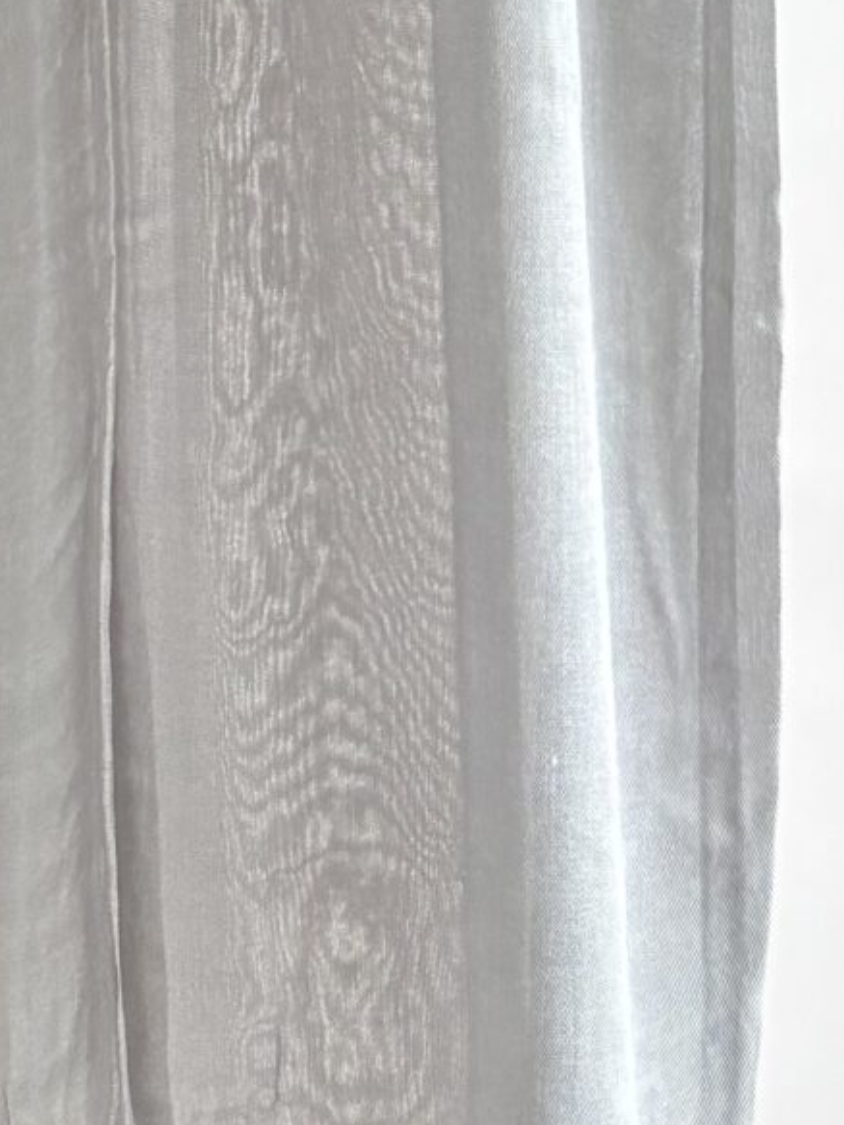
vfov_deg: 14.1
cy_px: -1227
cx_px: -145
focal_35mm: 114
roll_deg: -0.1
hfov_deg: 12.7
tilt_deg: -1.1
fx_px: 3706
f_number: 1.6
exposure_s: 1/121
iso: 100
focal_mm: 5.96
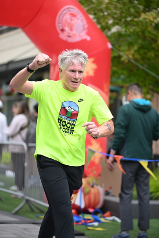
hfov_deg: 11.9
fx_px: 761
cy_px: 119
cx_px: 80
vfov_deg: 17.8
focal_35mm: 115
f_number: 2.8
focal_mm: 115
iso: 640
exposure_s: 1/1600
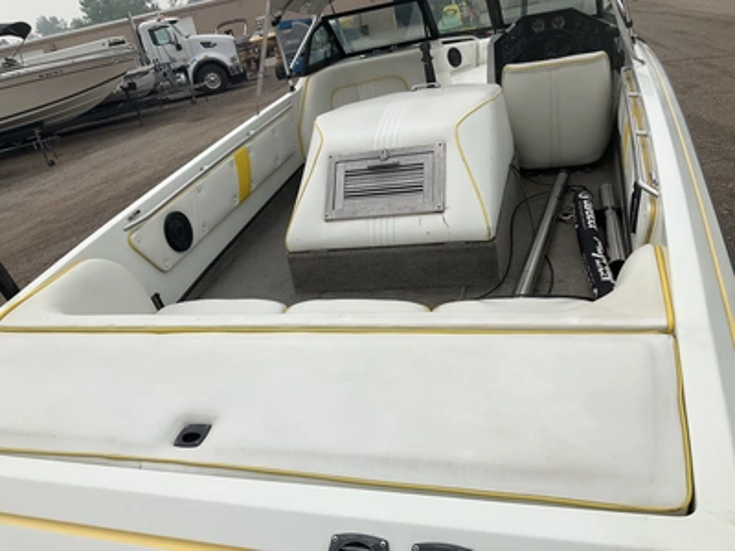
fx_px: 616
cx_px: 368
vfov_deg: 48.2
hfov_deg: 61.7
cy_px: 276
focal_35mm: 29
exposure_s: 1/2227
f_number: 1.8
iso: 25
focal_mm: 3
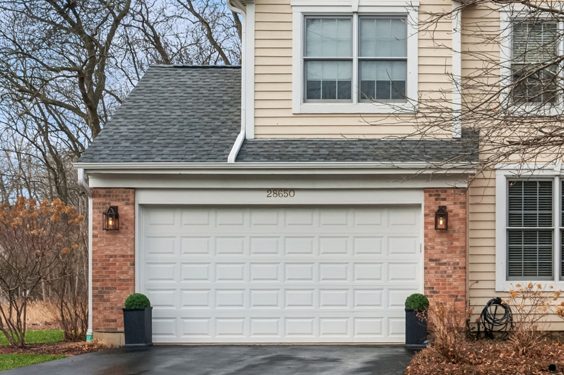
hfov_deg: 29.7
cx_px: 508
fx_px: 1018
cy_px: 62
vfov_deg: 20.6
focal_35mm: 65
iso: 200
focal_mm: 35
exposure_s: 1/250
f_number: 8
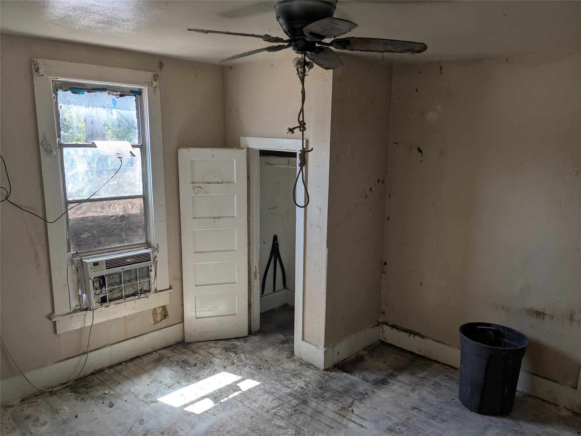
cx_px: 290
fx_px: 453
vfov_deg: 51.4
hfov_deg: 65.3
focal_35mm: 27
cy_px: 218
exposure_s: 1/257
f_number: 1.73
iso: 56
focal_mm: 4.38
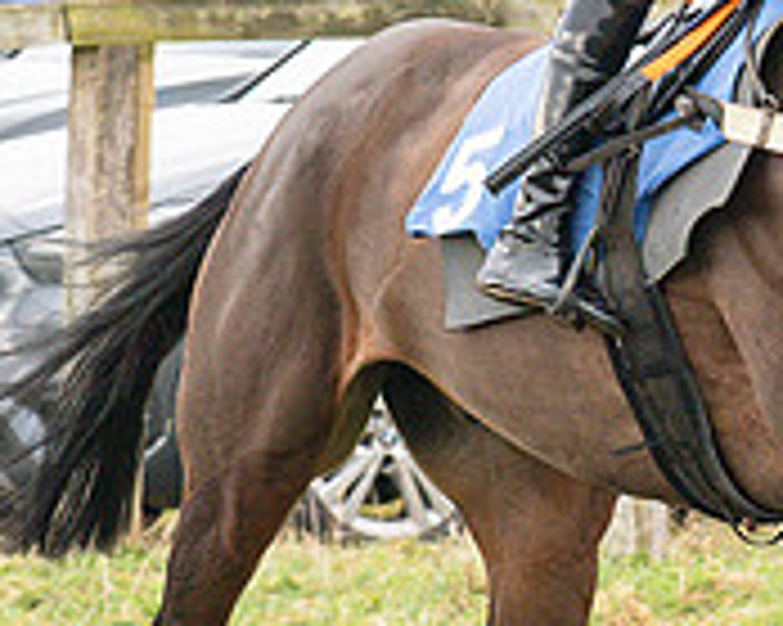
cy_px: 111
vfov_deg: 1.6
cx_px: 653
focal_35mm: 992
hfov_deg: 2.0
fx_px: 22976
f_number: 4.5
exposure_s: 1/1000
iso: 500
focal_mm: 135
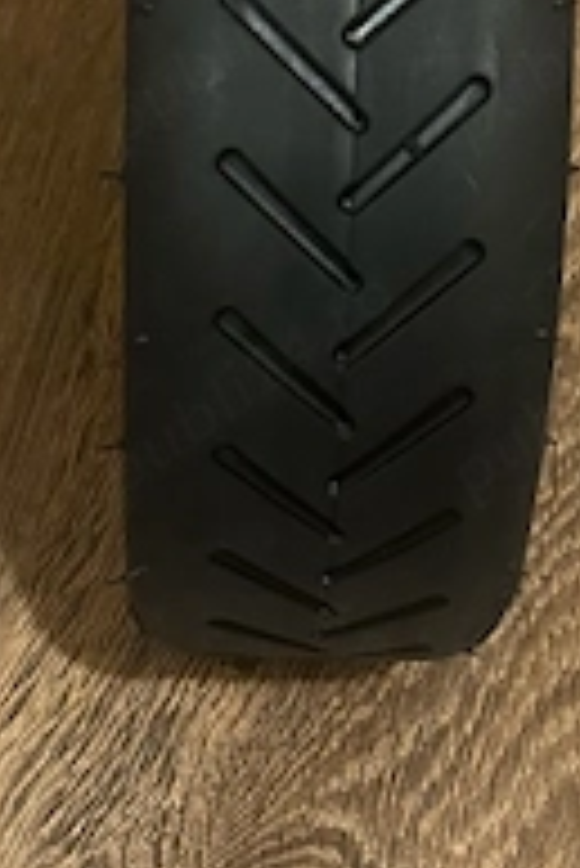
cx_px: 337
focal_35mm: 56
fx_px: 1351
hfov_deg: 24.2
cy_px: 90
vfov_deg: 33.7
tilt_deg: -56.9
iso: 500
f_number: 1.5
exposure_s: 1/25
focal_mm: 5.7
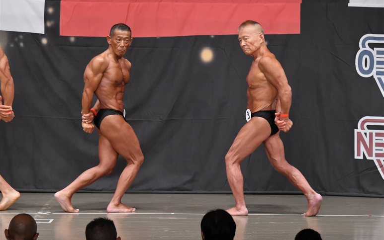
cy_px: 116
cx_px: 192
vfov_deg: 5.7
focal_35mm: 230
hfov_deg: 9.1
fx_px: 2408
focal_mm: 150
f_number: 5.6
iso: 5000
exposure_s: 1/400
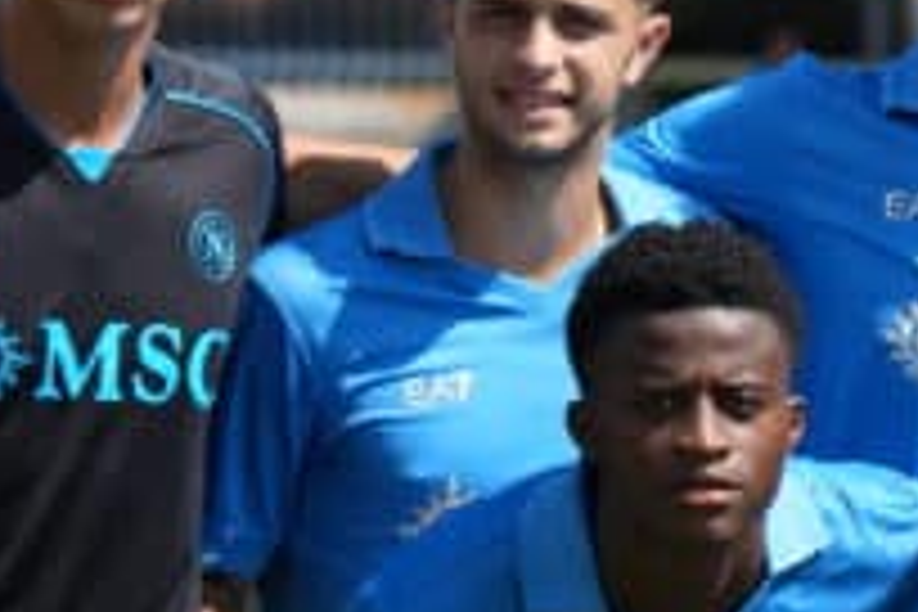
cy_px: 749
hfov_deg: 2.7
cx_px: 1318
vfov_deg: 1.8
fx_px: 19200
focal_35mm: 753
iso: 500
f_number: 5
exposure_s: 1/2000
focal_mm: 150
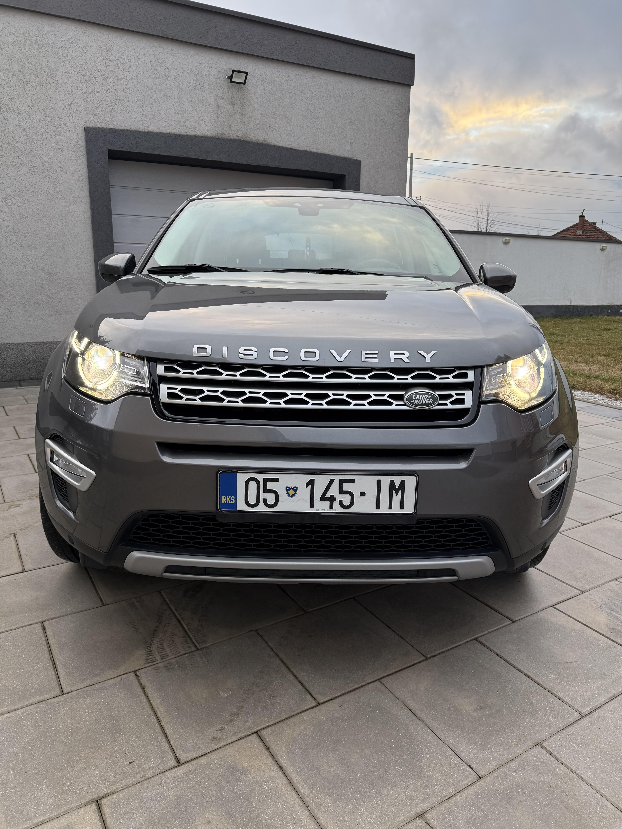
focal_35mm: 24
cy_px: 414
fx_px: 575
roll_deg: -0.8
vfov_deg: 71.6
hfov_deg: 56.8
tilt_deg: -12.1
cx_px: 311
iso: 125
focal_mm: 6.76
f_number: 1.78
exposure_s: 1/190
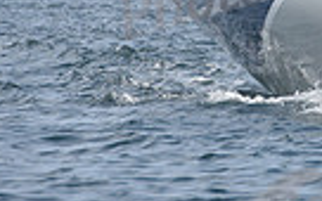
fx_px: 7608
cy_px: -179
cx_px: 575
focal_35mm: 867
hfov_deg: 2.4
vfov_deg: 1.5
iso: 320
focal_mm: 200
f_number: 8
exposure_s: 1/800
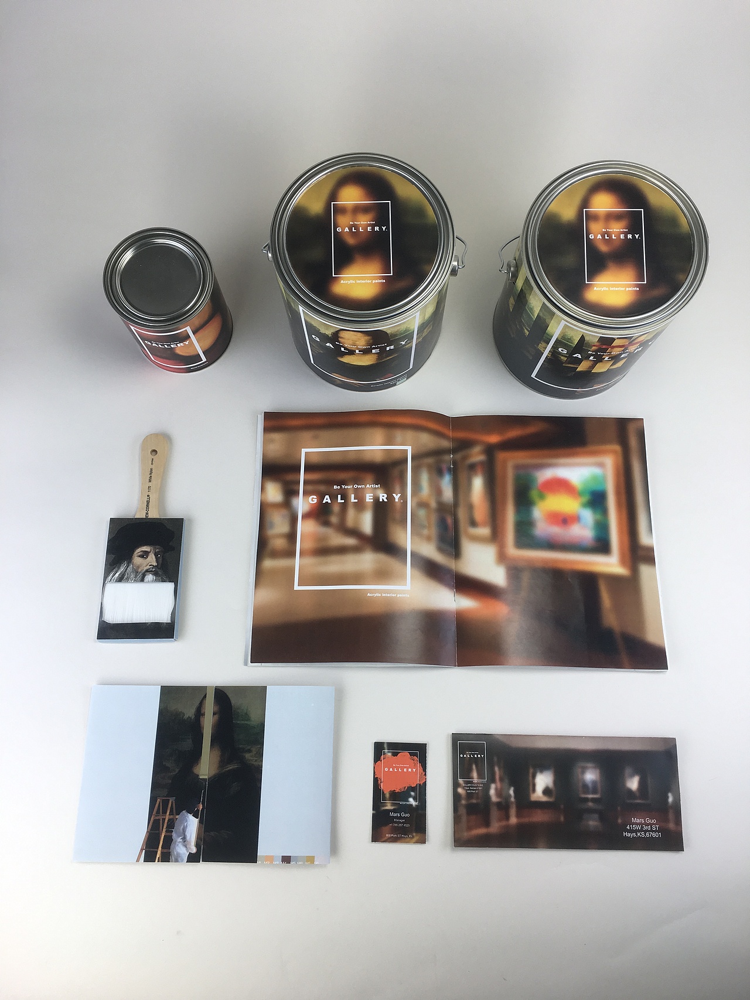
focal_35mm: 29
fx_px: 838
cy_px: 500
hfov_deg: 48.2
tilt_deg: -73.9
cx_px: 375
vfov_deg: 61.7
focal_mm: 4.15
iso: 25
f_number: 2.2
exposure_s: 1/120
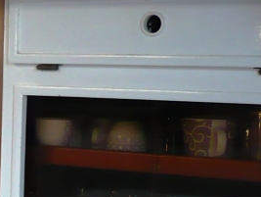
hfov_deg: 13.2
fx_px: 1012
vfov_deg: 11.0
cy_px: 187
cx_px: -215
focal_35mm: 134
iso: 200
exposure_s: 1/30
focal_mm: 5.8
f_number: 2.8
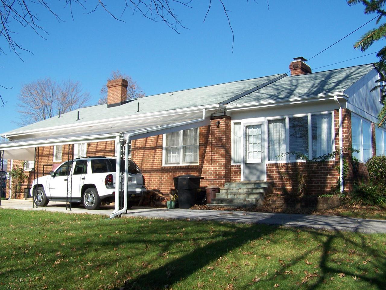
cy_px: 145
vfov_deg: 37.7
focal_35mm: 38
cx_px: 193
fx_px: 424
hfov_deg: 49.0
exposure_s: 1/640
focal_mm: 6.3
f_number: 4
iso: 80
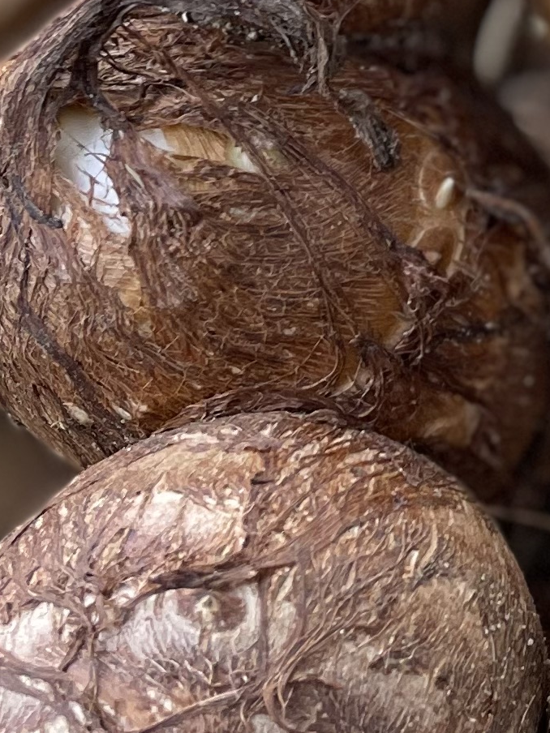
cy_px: -204
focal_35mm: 116
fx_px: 2457
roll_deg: +5.6
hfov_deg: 11.7
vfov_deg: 16.1
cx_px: 1014
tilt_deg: -33.0
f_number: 1.6
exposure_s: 1/121
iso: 125
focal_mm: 4.2
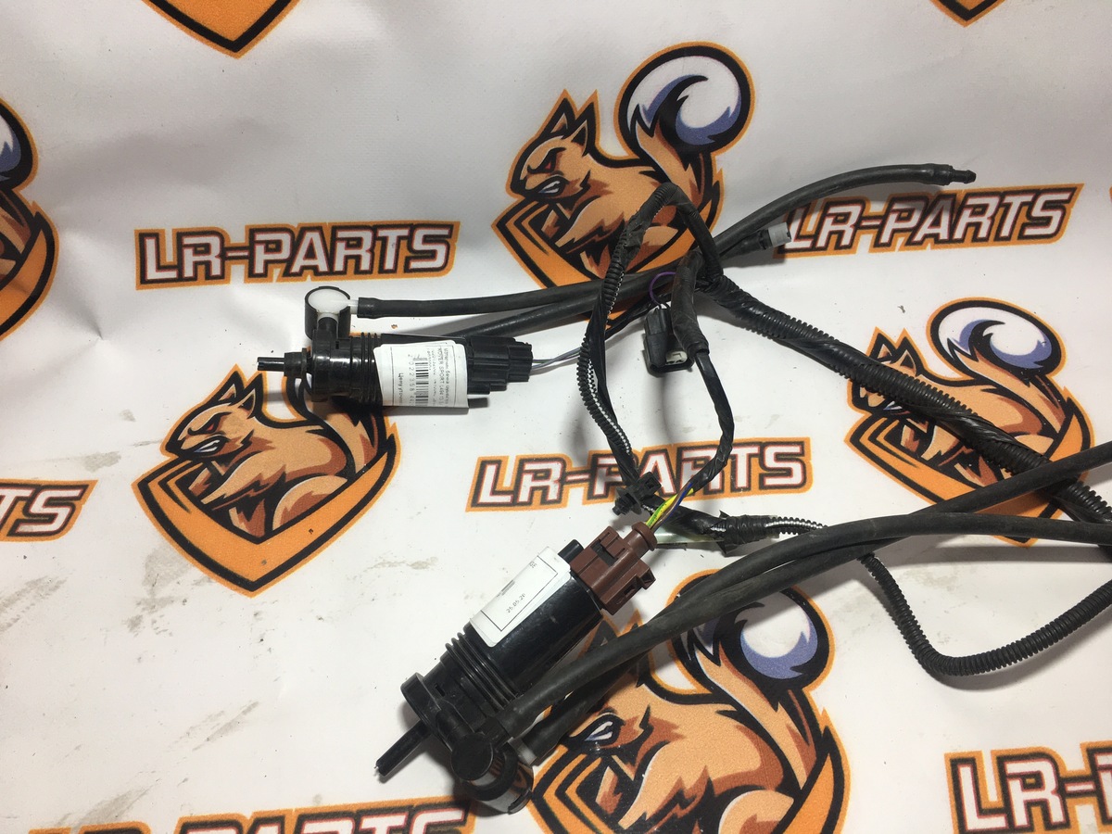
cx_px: 556
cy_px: 417
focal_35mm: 29
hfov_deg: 61.7
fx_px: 932
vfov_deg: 48.2
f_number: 2.2
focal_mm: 4.15
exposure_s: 1/100
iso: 40
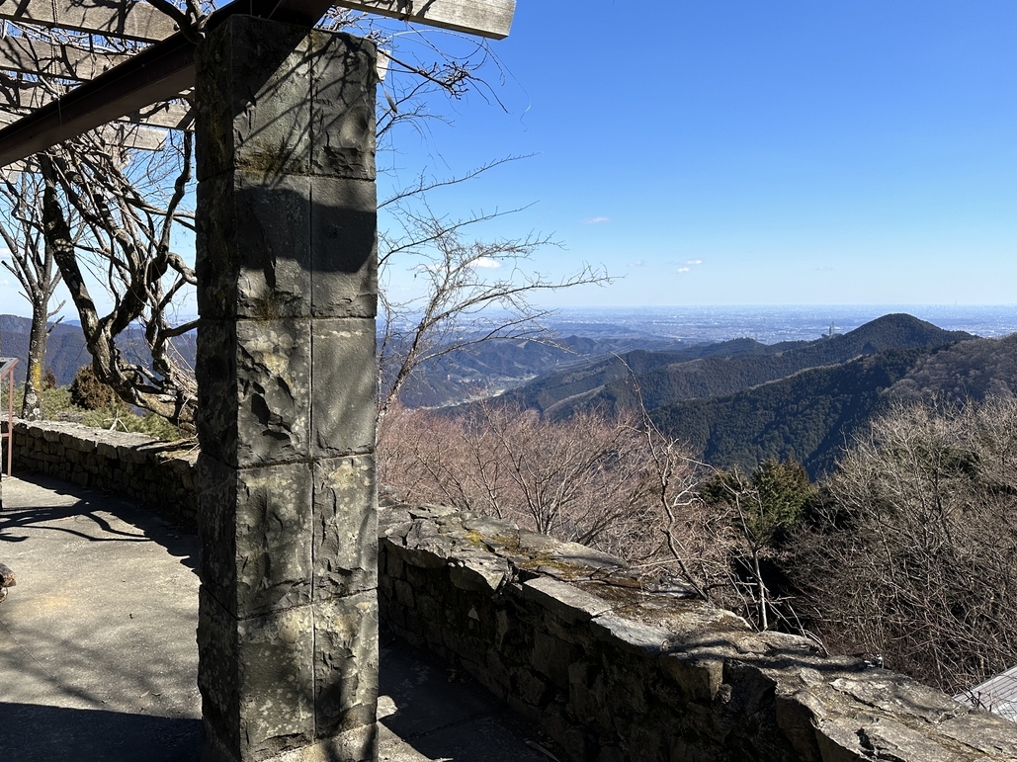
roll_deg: +0.0
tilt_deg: -1.8
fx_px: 822
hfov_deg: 63.3
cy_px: 320
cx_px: 448
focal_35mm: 28
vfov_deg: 49.5
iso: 80
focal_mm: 6.86
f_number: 1.78
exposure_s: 1/3472
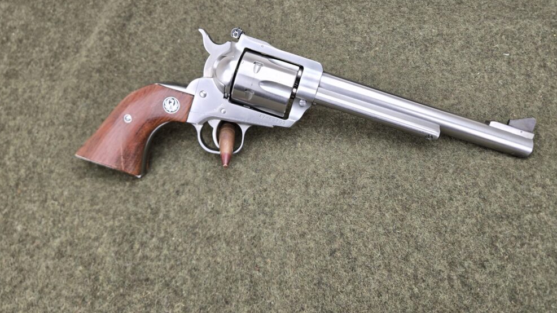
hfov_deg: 71.9
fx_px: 384
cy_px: 115
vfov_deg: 44.0
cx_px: 280
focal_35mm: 26
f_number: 1.8
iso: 80
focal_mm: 5.4
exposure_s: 1/120
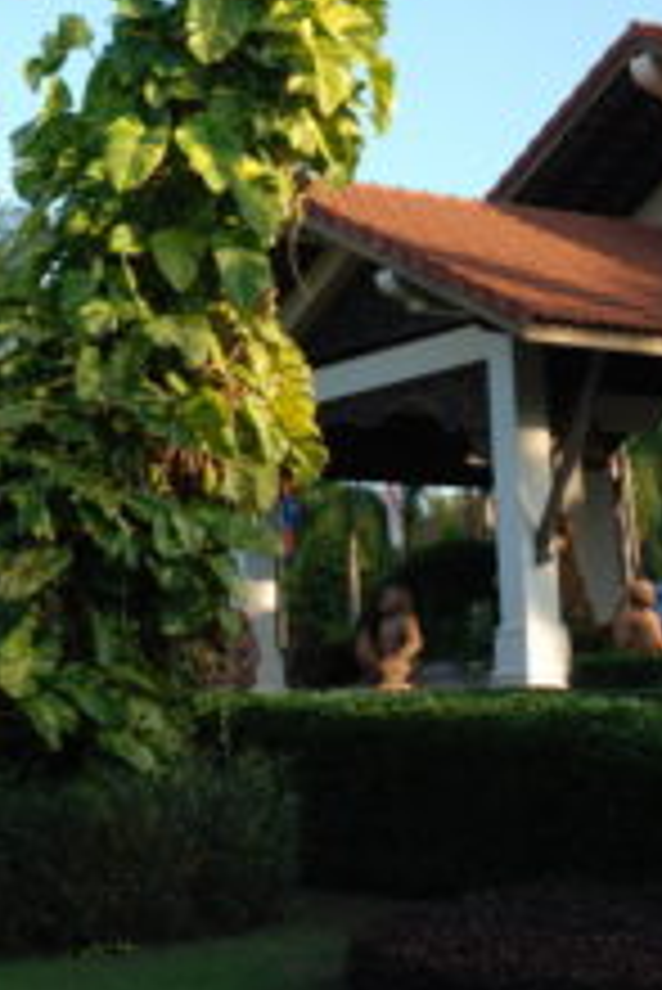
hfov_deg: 16.6
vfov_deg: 23.6
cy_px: -27
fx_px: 2258
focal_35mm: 82
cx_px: 173
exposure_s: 1/100
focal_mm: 24
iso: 100
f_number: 5
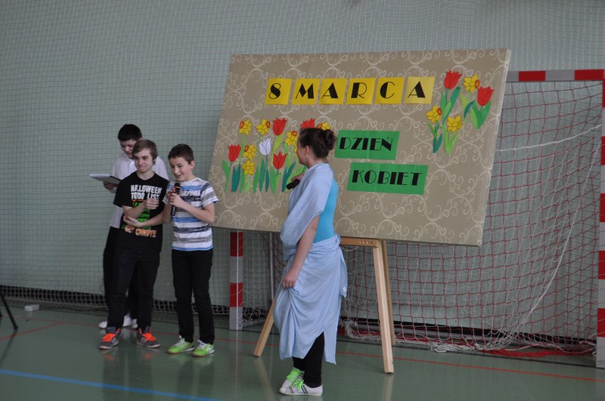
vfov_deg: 18.9
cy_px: 200
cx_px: 302
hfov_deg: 28.1
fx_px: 1208
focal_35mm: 72
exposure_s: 1/60
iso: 450
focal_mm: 48
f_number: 5.3
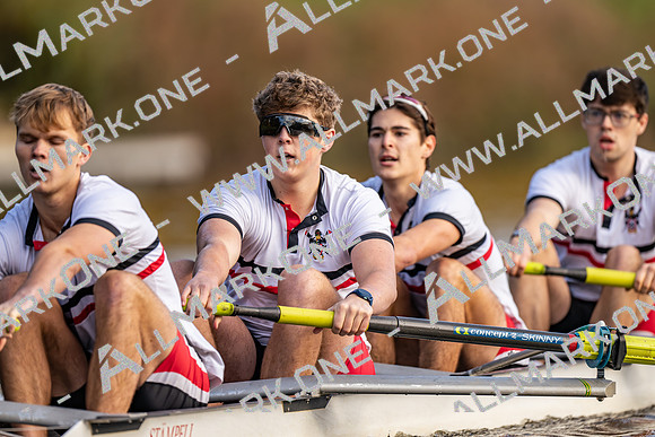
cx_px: 328
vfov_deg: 2.3
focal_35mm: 600
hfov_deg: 3.4
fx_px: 10919
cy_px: 218
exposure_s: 1/2500
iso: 800
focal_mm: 600
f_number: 4
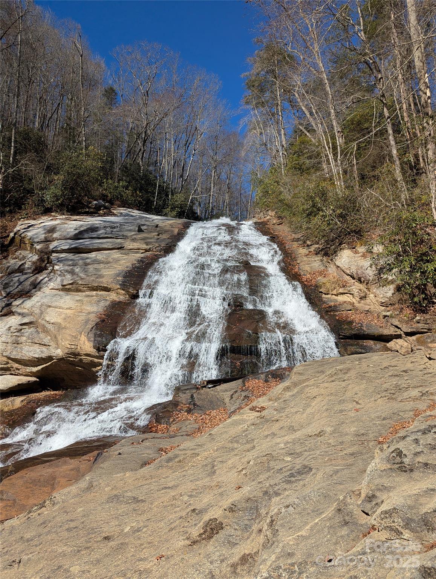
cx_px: 218
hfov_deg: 56.9
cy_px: 290
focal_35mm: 24
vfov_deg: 71.5
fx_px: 402
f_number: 1.85
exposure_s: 1/2833
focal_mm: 6.81
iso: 46
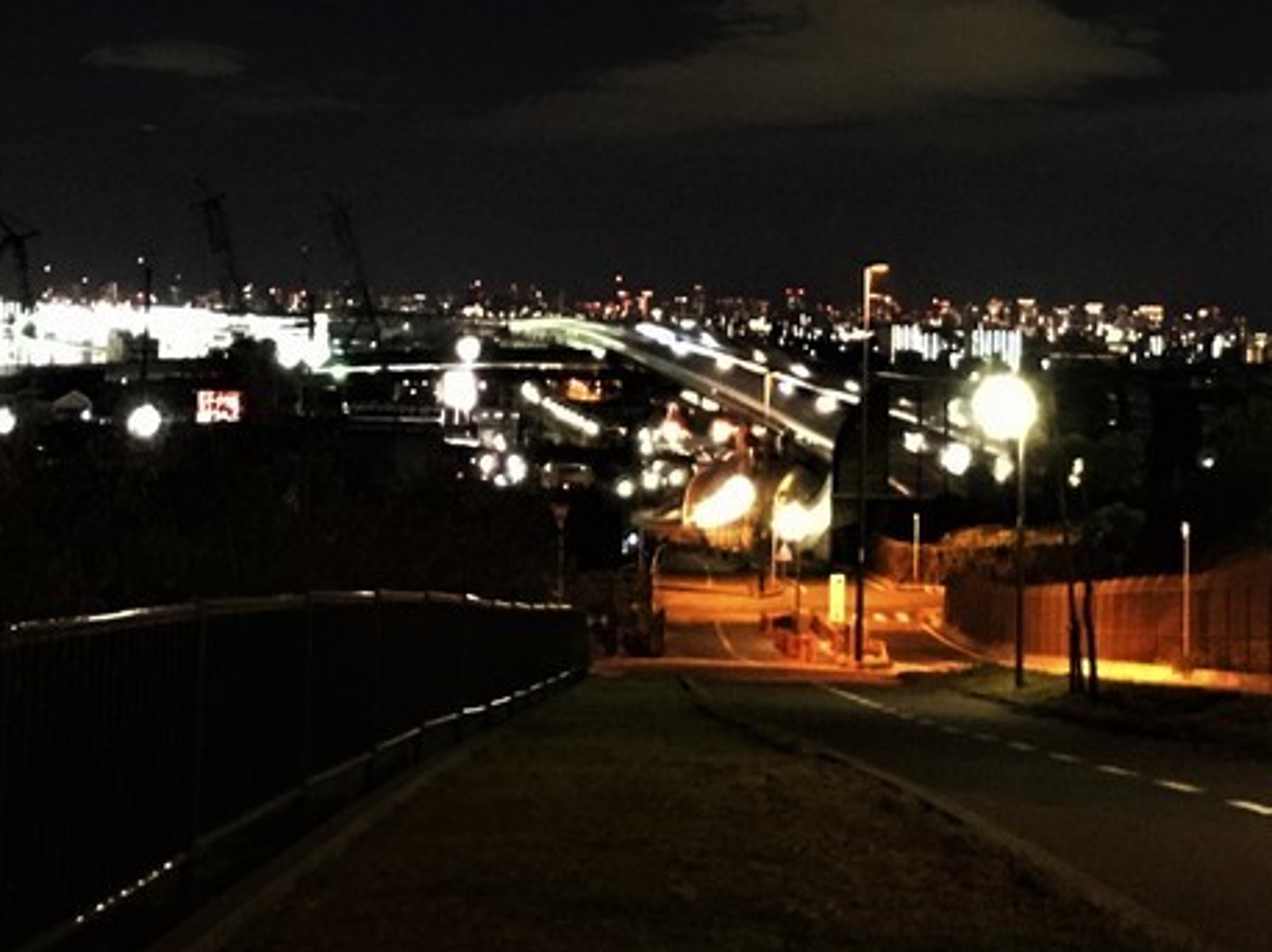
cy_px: 108
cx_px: 692
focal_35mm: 76
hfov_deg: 25.7
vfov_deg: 19.1
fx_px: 2791
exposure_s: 1/4
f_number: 2.2
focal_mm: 4.15
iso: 400
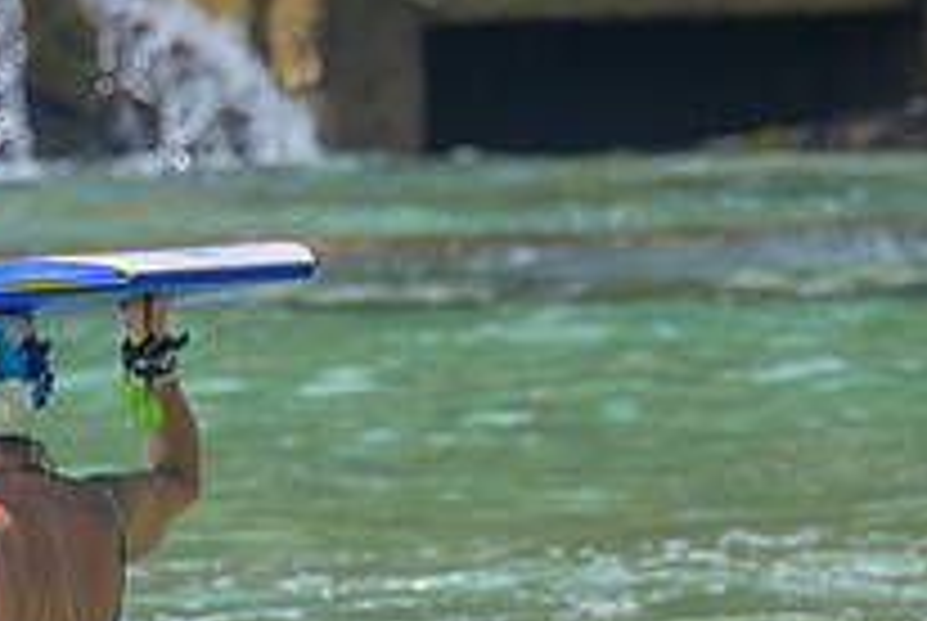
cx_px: 87
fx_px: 61346
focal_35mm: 2379
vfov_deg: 0.6
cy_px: 709
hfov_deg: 0.9
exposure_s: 1/2000
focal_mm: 800
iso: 1000
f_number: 11
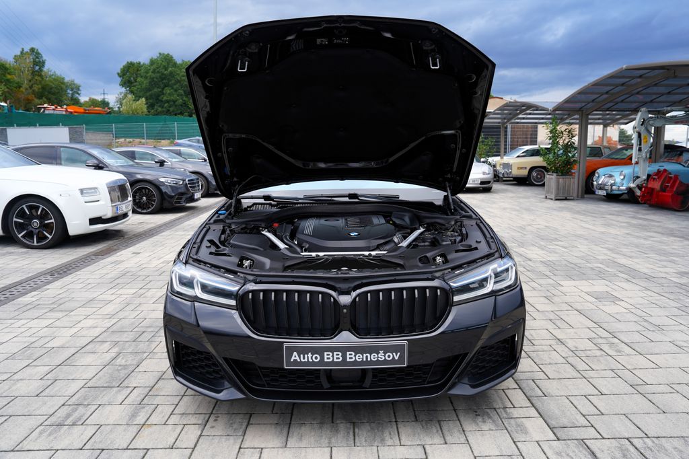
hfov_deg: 71.5
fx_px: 478
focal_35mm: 25
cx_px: 344
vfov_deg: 51.3
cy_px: 230
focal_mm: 25
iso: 100
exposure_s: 1/80
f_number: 4.5
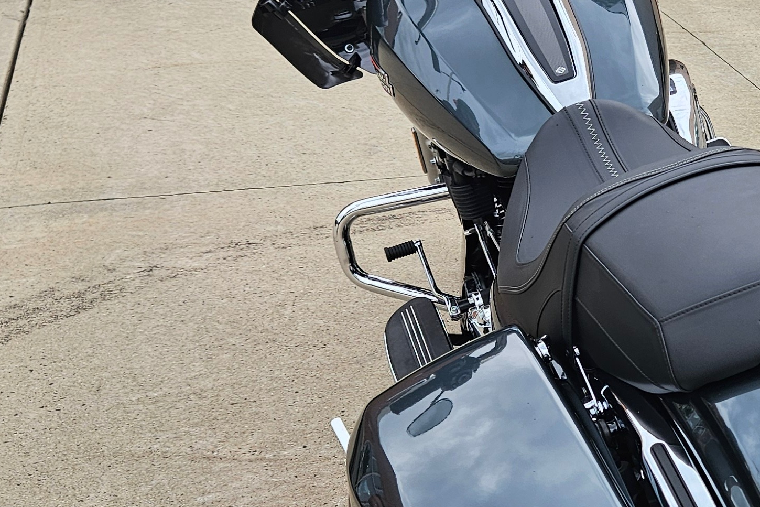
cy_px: 294
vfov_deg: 20.6
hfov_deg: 29.5
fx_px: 1393
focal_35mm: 66
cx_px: 655
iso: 32
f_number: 1.8
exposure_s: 1/180
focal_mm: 5.4
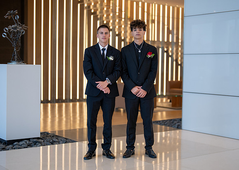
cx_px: 123
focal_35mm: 61
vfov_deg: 23.2
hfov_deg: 32.1
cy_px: 79
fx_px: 416
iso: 320
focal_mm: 50
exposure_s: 1/1000
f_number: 1.2
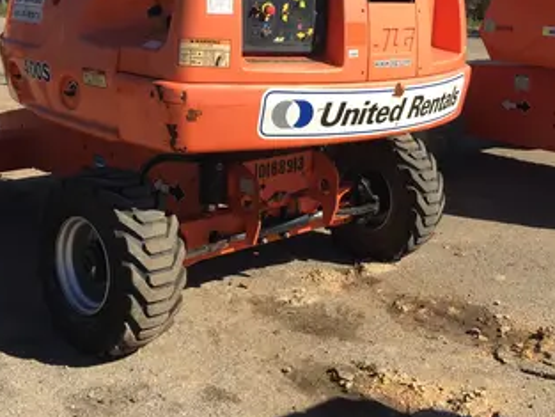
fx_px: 818
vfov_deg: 28.0
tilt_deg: -5.7
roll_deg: -1.3
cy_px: 86
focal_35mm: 51
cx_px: 264
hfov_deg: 37.5
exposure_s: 1/1721
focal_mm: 4.15
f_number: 2.2
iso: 32
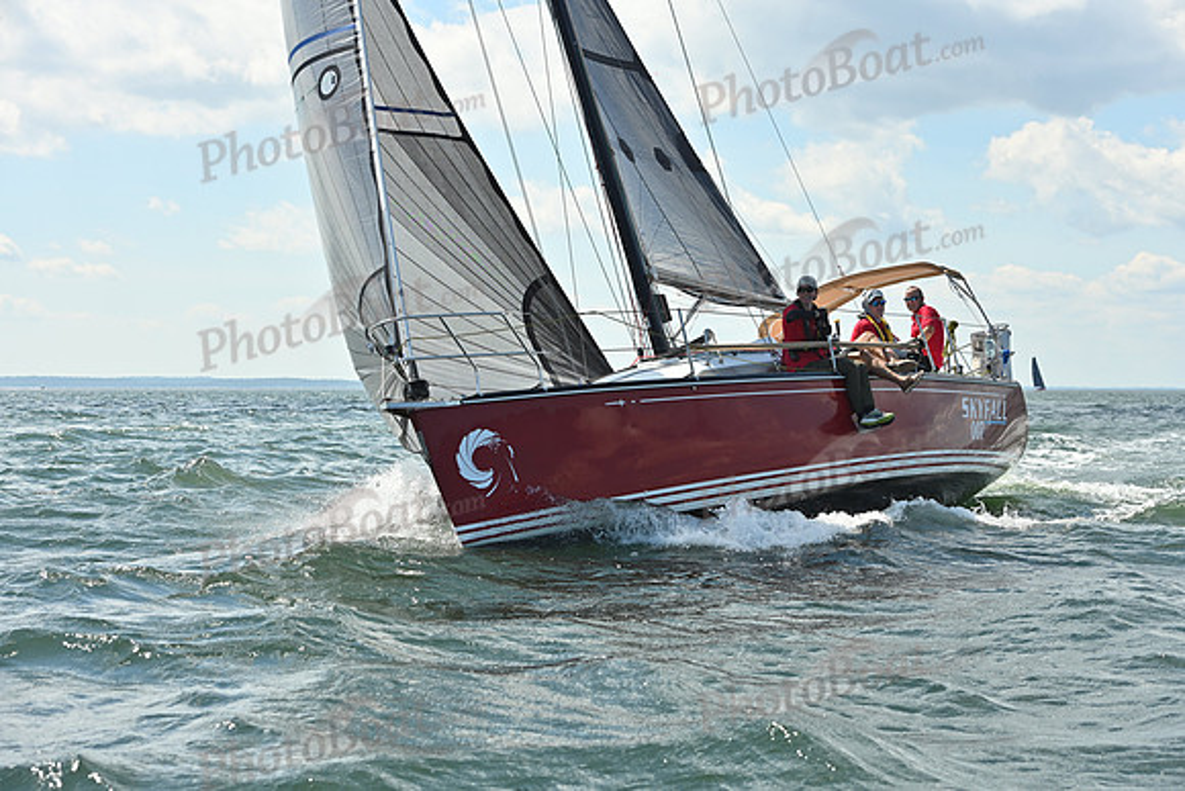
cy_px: 396
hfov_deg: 28.8
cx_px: 592
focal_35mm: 70
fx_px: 2305
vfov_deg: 19.5
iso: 250
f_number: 7.1
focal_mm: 70
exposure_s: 1/1250
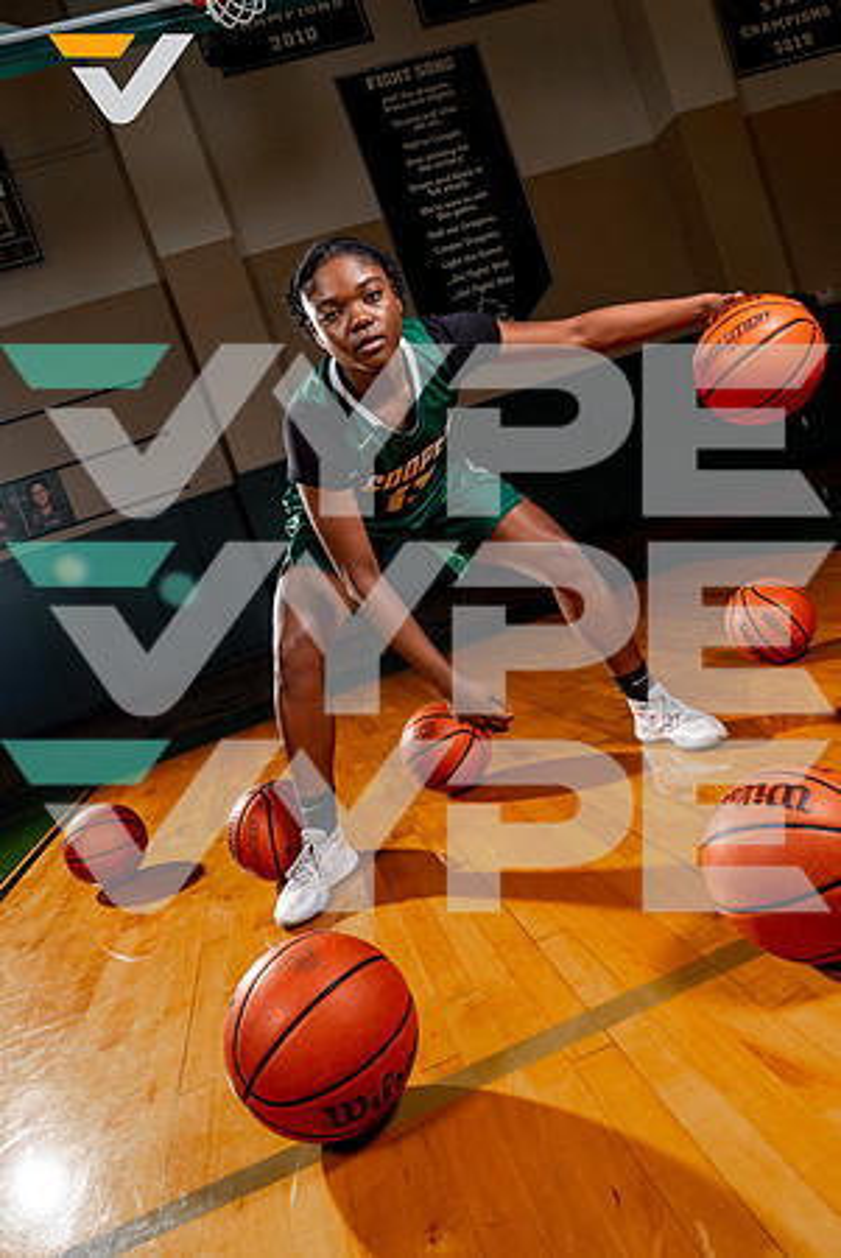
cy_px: 629
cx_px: 420
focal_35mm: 24
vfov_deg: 73.7
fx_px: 839
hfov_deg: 53.2
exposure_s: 1/125
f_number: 8
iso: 125
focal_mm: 24
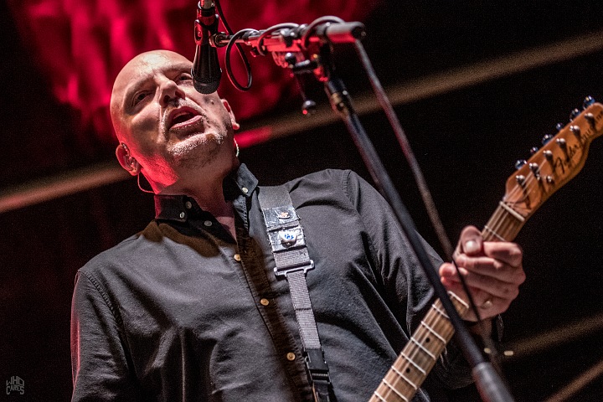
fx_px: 1759
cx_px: 302
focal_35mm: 105
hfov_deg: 19.5
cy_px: 201
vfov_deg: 13.0
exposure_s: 1/100
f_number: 2.8
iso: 4000
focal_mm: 70
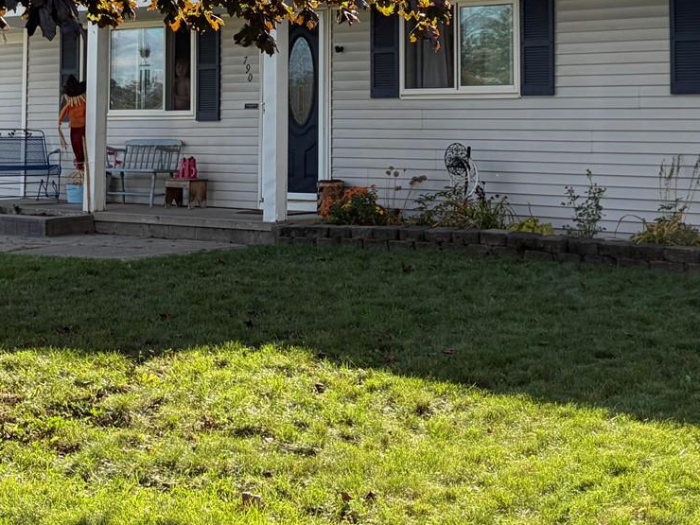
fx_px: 1456
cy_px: 26
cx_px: 359
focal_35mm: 72
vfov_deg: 19.9
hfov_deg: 27.0
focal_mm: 5.96
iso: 64
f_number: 1.6
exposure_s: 1/1484
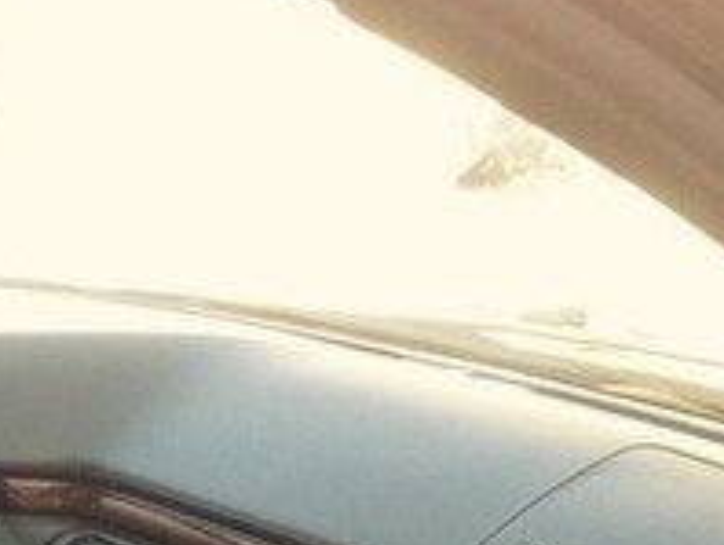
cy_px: 828
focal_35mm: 110
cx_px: 186
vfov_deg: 12.8
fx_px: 2303
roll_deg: -3.0
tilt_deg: -20.5
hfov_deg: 17.8
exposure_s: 1/129
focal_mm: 4.12
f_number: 2.4
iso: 50
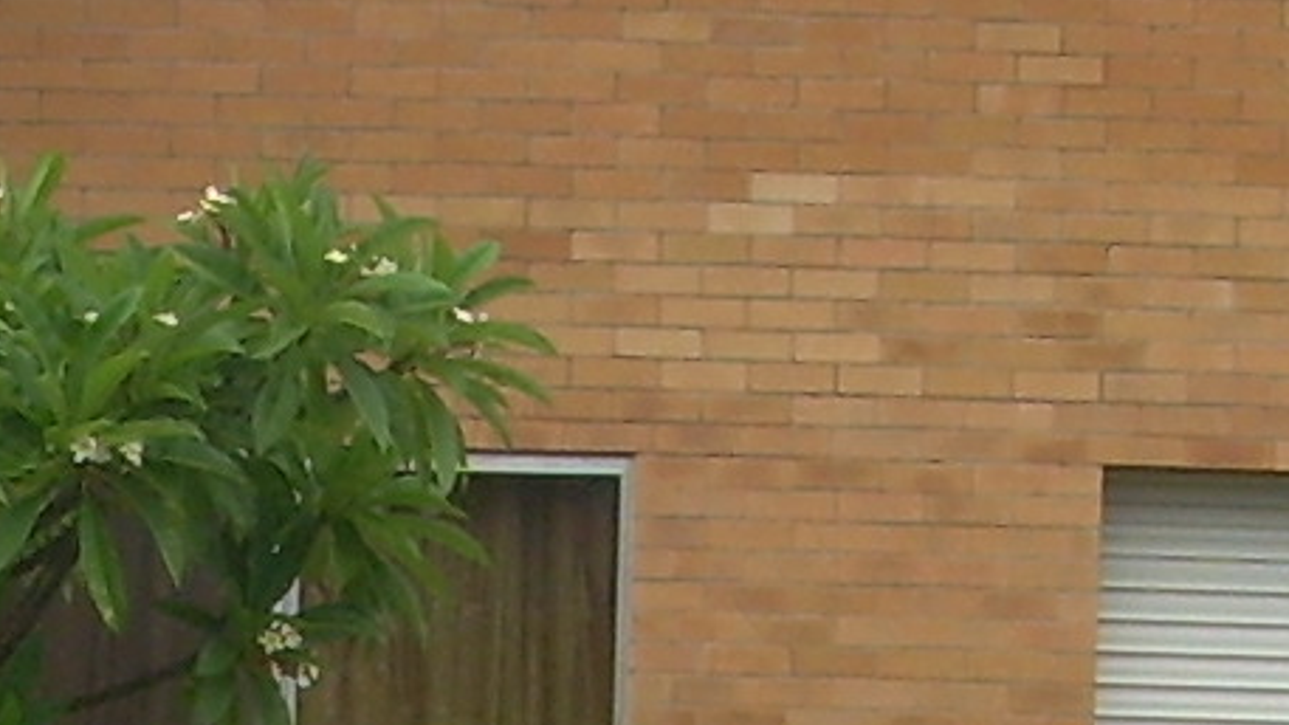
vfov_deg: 5.8
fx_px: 7040
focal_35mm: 206
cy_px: 1185
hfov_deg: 10.4
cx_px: -31
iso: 50
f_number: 4.6
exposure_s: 1/250
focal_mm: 6.3
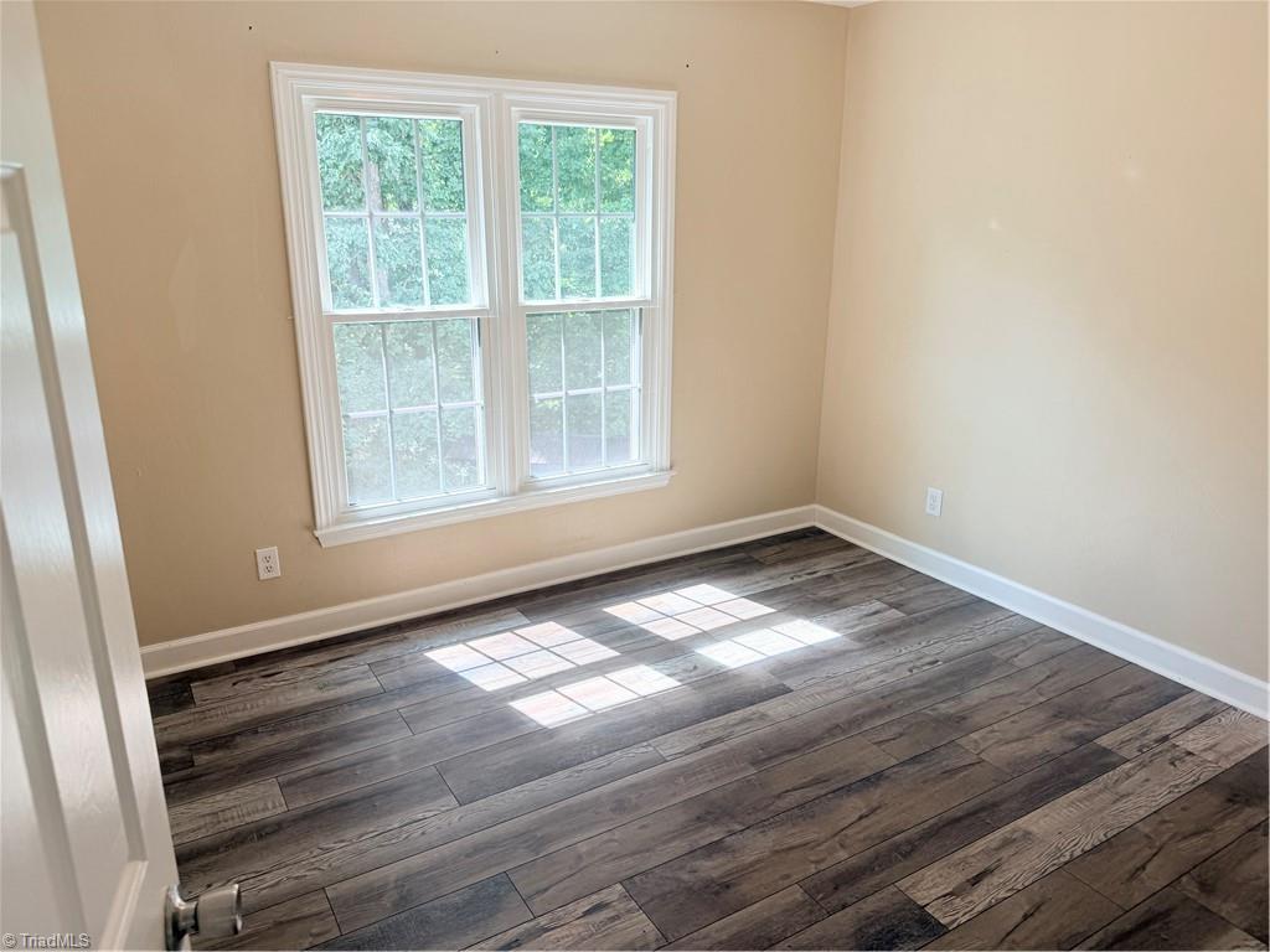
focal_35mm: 24
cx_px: 635
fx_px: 881
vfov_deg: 56.8
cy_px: 476
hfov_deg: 71.6
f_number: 1.78
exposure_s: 1/163
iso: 64
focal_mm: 6.76
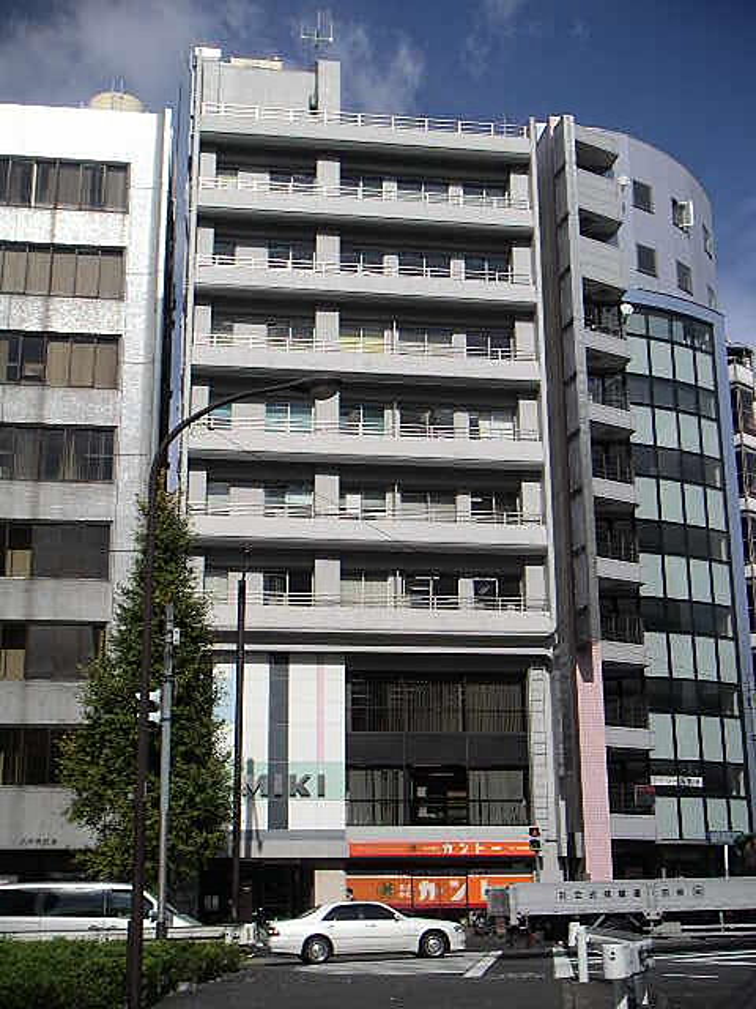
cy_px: 504
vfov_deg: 41.2
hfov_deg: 31.5
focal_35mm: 46
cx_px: 378
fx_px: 1339
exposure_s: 1/300
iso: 50
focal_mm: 7.1
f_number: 6.9
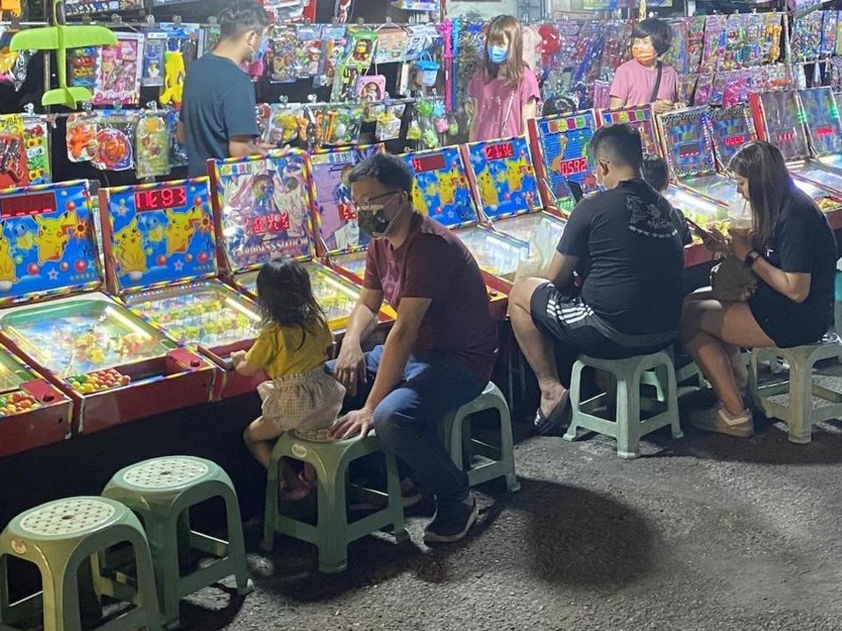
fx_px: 1265
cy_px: 120
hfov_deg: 36.5
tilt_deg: -5.5
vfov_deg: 27.4
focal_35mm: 52
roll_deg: +2.2
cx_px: 542
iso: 400
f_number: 1.8
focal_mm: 4.25
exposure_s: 1/59
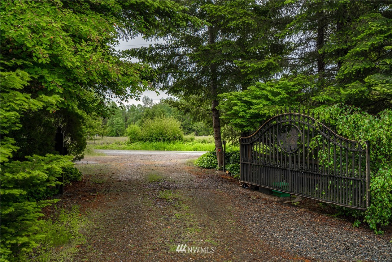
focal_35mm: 35
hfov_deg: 54.4
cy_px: 131
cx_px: 196
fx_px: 381
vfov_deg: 37.9
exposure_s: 1/40
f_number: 6.3
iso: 100
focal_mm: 35
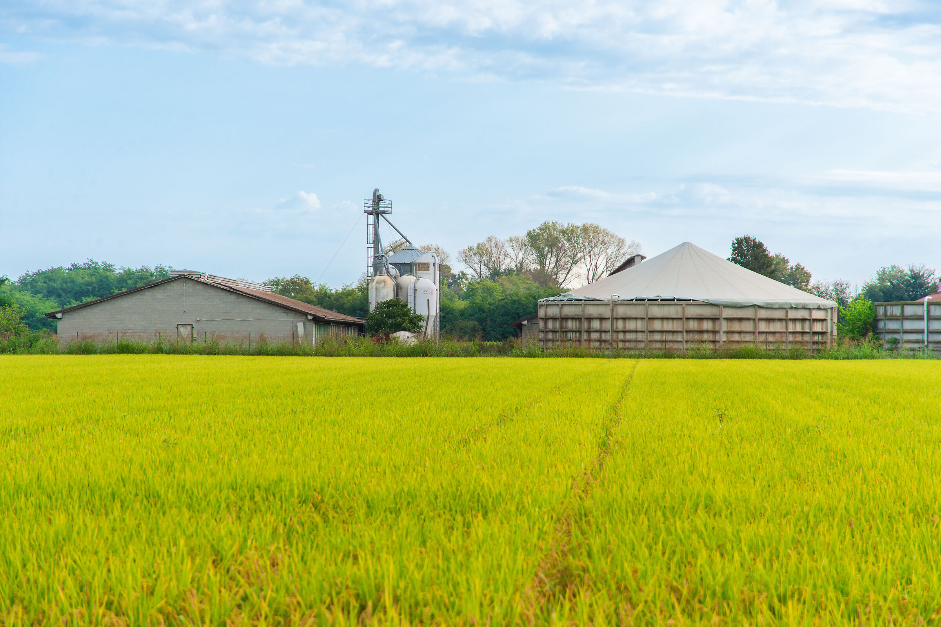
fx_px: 3136
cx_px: 470
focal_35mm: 120
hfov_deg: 17.1
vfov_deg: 11.4
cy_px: 314
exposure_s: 1/250
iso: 100
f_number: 7.1
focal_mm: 120
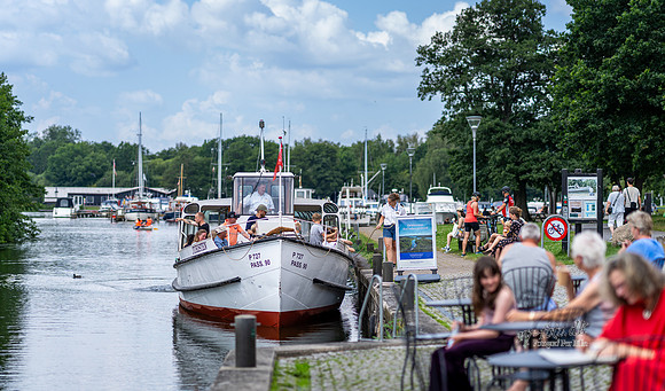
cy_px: 191
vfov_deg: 12.9
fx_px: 1732
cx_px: 367
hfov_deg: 21.7
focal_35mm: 97
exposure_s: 1/1600
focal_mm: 85
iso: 50
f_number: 1.8
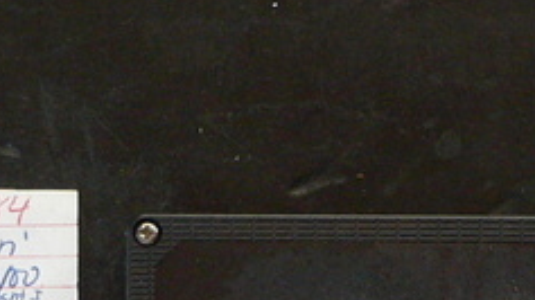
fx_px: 3814
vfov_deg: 4.5
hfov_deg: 8.0
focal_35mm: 269
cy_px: 344
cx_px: 115
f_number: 2.8
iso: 200
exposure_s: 1/4
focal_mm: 11
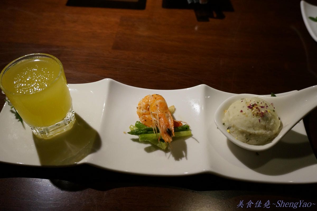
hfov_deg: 59.5
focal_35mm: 32
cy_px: 106
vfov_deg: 41.6
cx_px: 158
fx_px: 277
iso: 1250
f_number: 4
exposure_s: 1/160
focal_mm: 21
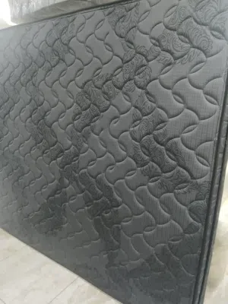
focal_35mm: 26
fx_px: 228
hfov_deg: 53.1
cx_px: 114
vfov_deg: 67.3
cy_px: 152
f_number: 1.8
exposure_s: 1/25
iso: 320
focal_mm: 3.98
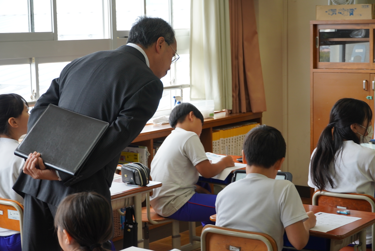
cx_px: 188
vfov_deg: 17.2
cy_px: 126
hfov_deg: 25.5
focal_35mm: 80
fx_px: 829
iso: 400
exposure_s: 1/100
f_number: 5
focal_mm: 53
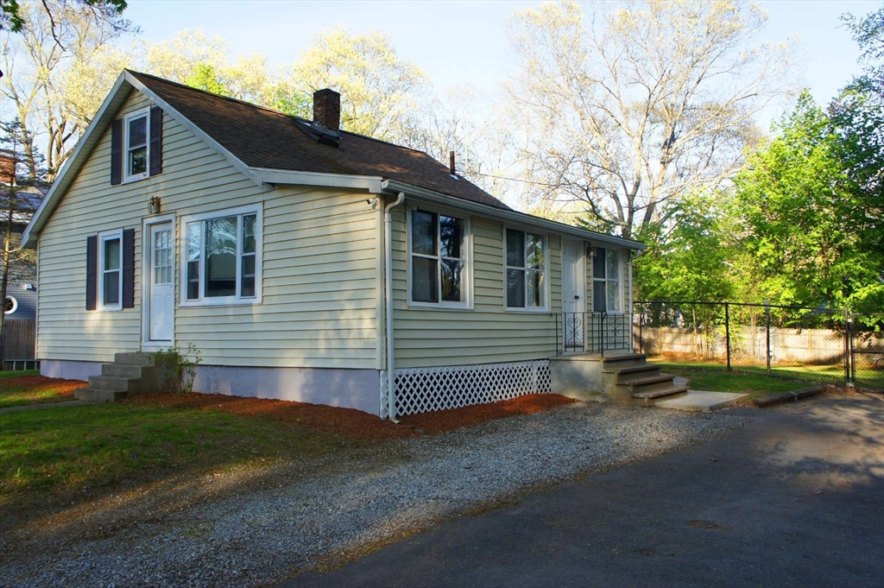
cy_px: 294
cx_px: 442
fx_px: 736
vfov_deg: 43.5
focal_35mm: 30
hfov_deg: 62.0
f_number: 7.1
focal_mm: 20
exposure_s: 1/100
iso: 200
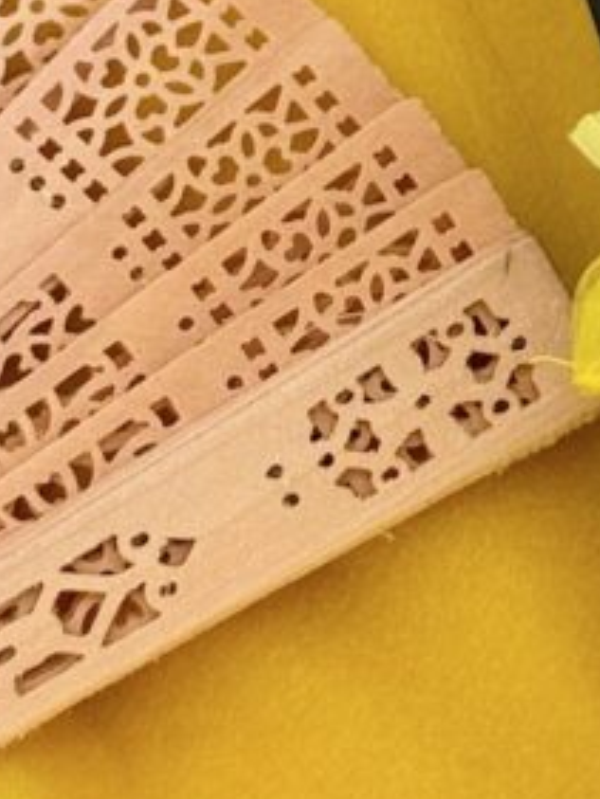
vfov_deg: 11.0
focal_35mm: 175
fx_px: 4041
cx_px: 964
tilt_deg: -63.0
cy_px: -299
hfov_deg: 8.3
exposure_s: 1/60
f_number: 1.78
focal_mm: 6.76
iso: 160
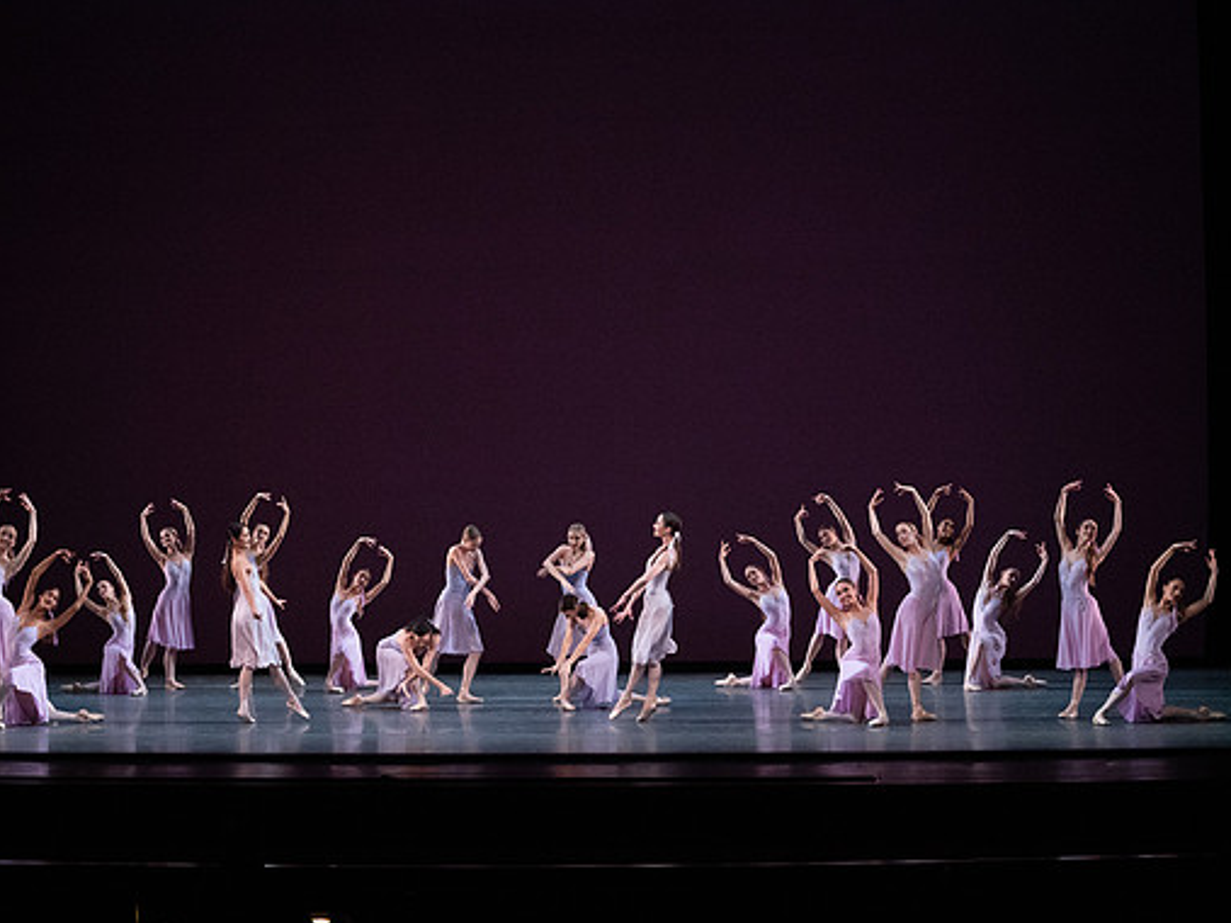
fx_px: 2738
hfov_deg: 25.3
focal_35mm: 77
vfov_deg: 19.1
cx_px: 580
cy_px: 468
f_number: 9
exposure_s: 1/400
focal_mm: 70
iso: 12800
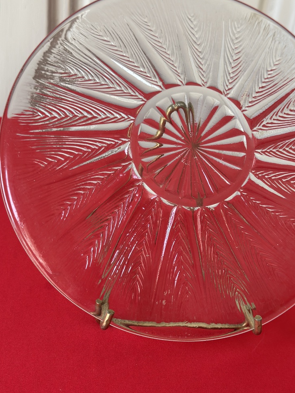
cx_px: 177
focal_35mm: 59
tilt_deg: -34.2
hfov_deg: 24.8
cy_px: 193
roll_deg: -9.9
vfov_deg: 32.7
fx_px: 670
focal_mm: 6.86
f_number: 1.78
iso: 80
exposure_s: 1/121
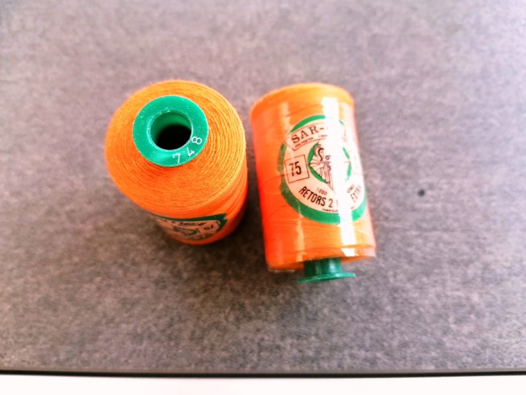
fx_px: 410
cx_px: 263
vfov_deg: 51.4
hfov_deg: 65.3
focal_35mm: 27
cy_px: 198
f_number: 1.8
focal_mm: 4.75
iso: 160
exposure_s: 1/540
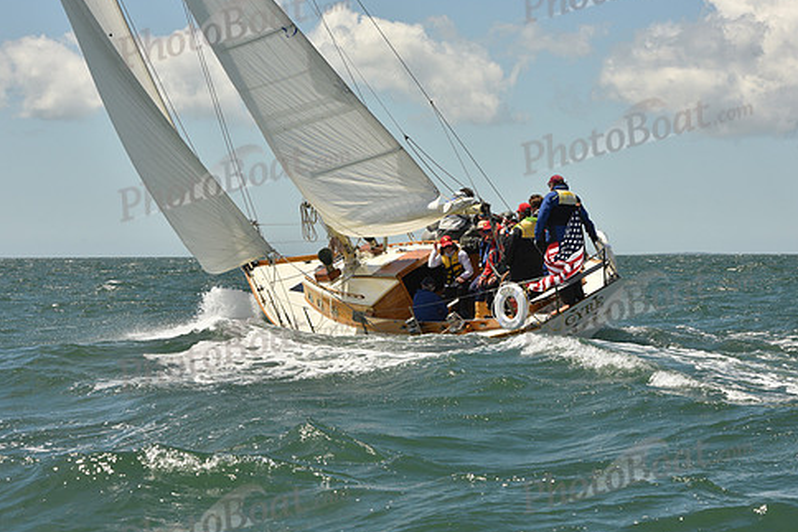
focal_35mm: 139
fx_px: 3082
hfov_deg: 14.8
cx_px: 437
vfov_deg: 9.9
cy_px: 241
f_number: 13
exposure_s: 1/800
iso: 320
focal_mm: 116
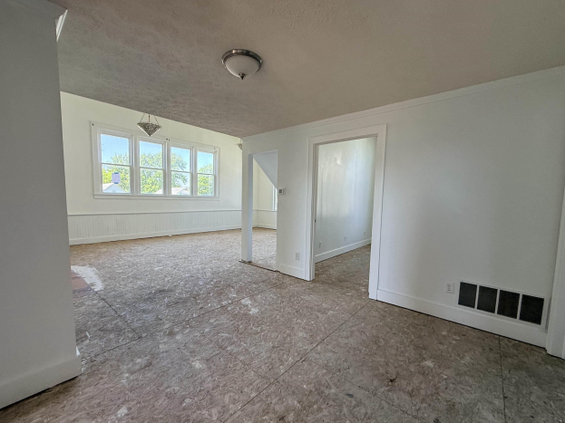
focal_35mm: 15
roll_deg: -0.9
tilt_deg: -4.9
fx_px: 245
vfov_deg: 81.7
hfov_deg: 98.1
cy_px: 220
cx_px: 270
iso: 125
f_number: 2.2
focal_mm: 2.22
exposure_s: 1/99
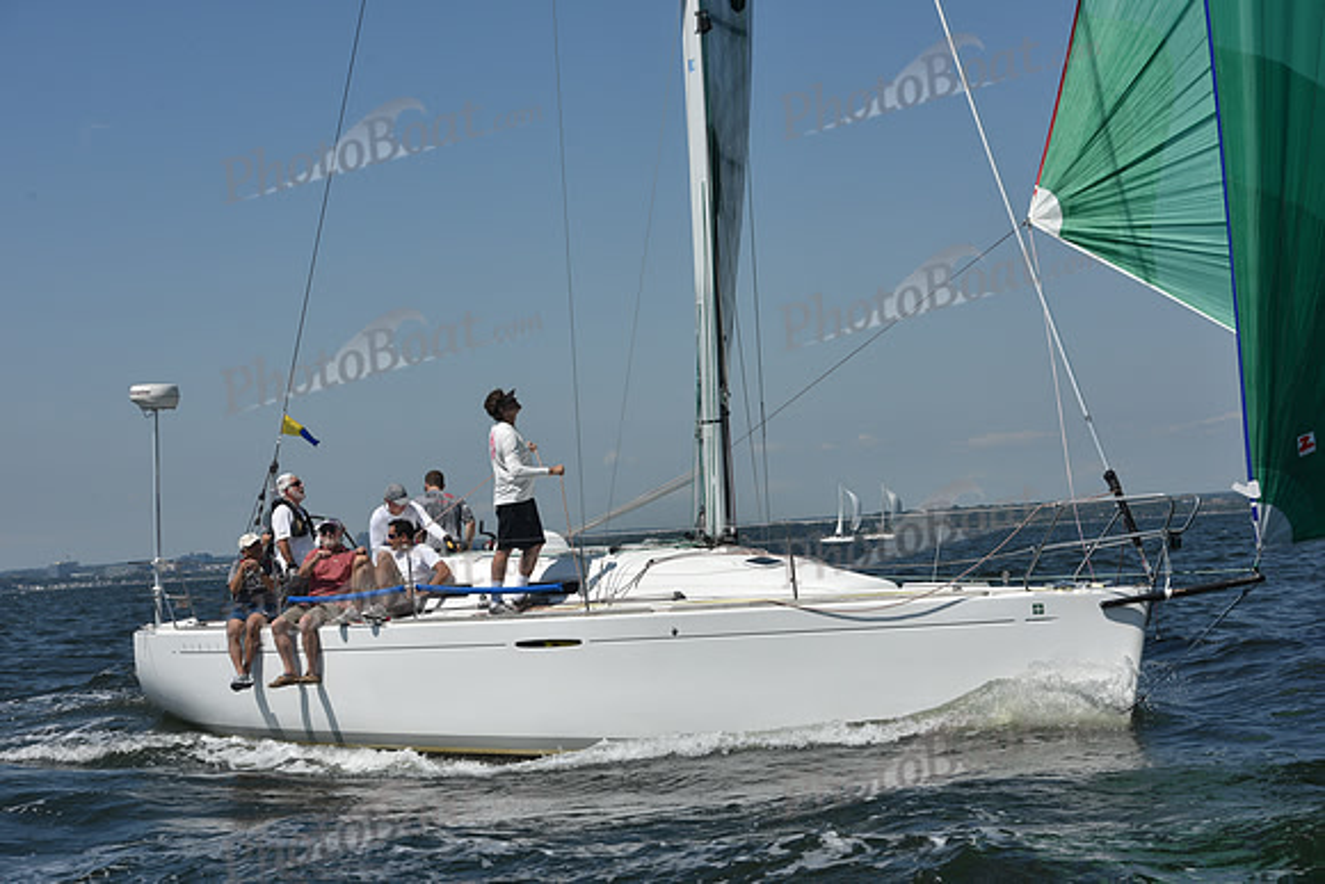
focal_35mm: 70
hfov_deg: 28.8
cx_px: 662
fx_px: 2577
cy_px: 442
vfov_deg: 19.5
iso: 250
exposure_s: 1/1250
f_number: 10
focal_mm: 70
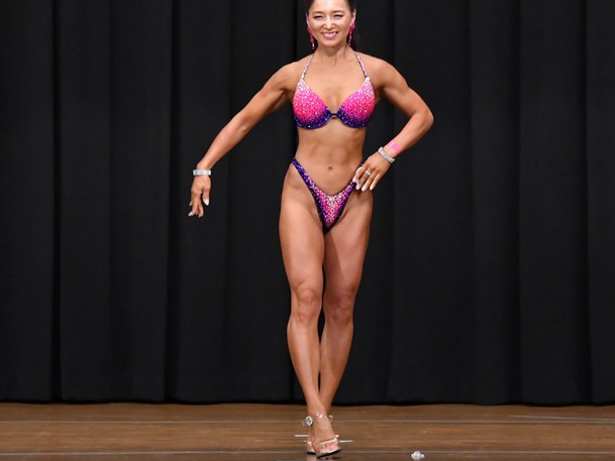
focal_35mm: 312
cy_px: 215
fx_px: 5544
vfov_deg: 4.8
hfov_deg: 6.3
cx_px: 358
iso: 8000
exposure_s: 1/400
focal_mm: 170
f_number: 5.6
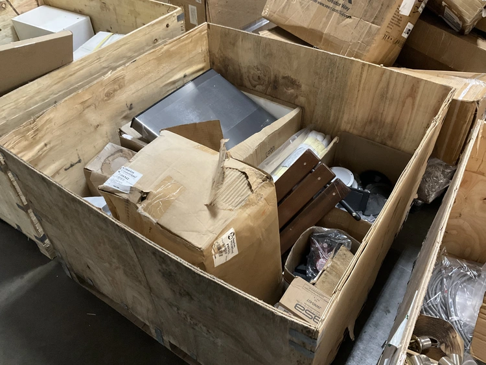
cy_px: 182
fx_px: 407
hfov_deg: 61.6
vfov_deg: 48.3
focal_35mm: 29
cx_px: 243
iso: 320
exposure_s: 1/30
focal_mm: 3
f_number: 1.8
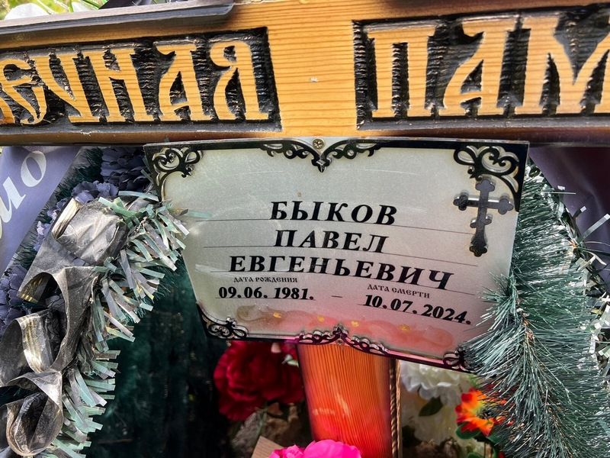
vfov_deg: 53.1
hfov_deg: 67.3
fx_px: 458
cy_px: 229
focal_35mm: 26
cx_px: 305
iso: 50
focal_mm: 5.7
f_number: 1.5
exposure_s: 1/561
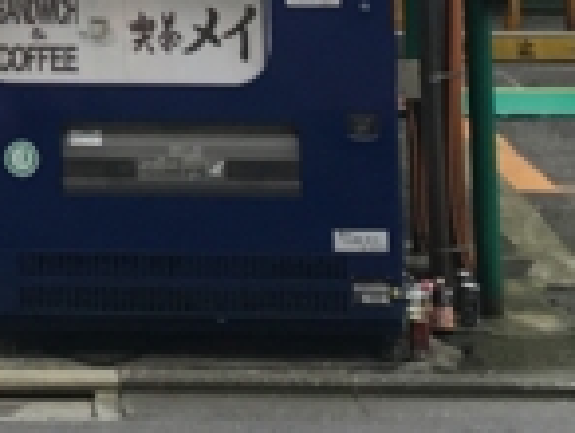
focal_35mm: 203
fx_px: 3378
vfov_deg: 6.6
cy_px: -953
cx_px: -193
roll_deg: +0.4
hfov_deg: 9.5
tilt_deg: +10.1
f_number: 2.2
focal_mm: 4.15
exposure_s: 1/120
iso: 25
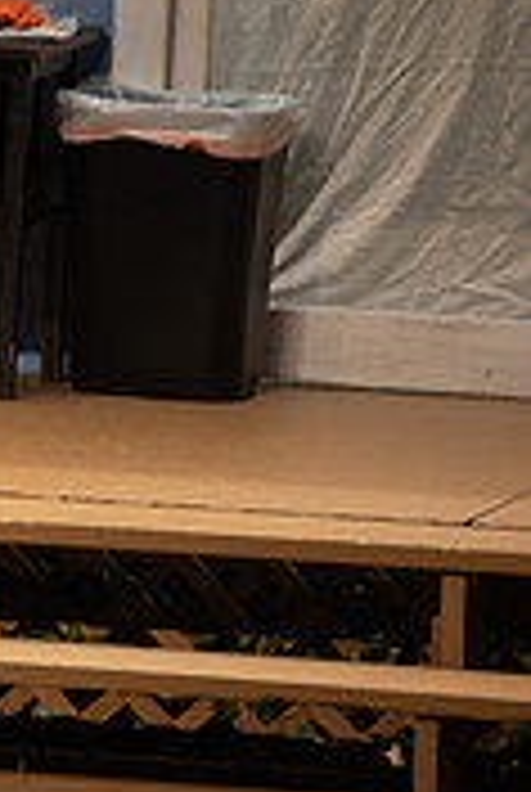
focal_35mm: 1052
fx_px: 23183
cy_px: 302
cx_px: -770
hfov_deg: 1.3
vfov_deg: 2.0
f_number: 6.3
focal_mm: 320
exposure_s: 1/200
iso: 900
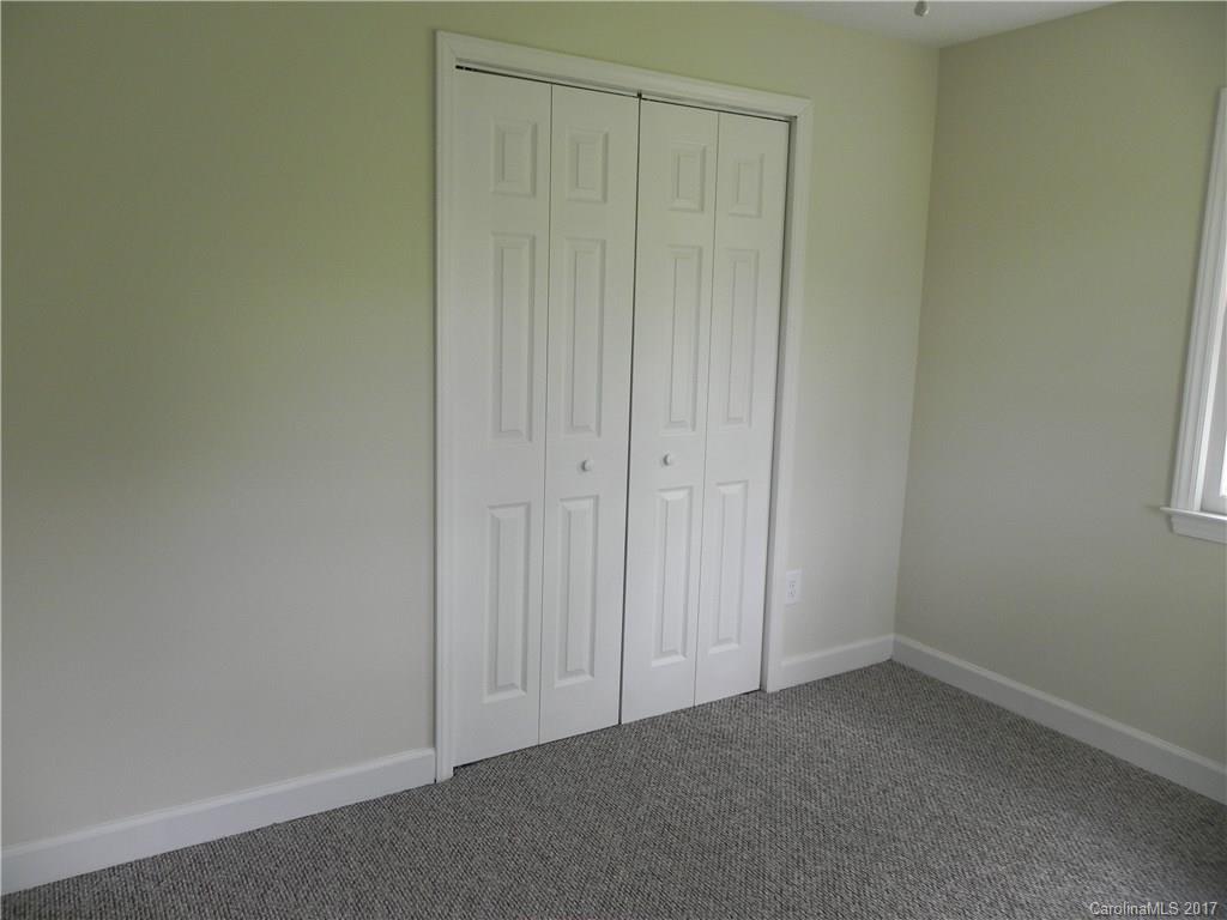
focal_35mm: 26
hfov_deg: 67.3
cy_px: 460
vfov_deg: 53.1
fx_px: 922
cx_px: 614
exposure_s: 1/44.2
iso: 160
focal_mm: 4.6
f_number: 2.8
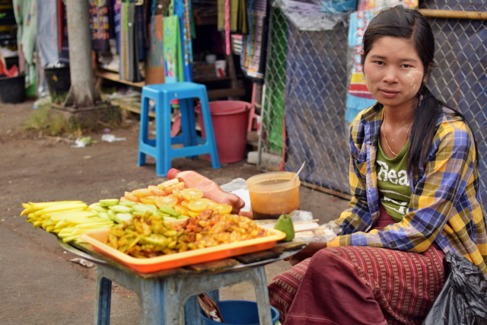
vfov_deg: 25.8
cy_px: 162
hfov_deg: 37.8
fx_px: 710
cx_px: 244
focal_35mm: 52
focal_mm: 35
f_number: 2.8
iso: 160
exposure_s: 1/800
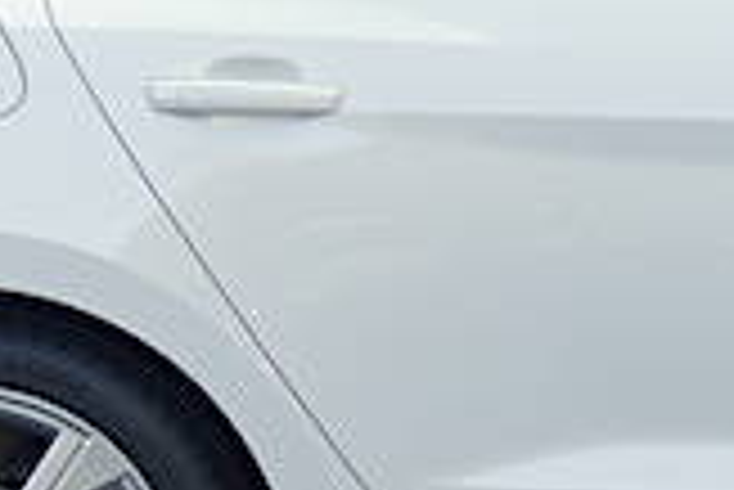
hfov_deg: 6.2
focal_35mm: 325
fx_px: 6632
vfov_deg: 4.2
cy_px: -103
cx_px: 1157
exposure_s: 1/250
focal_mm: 21.79
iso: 125
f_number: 4
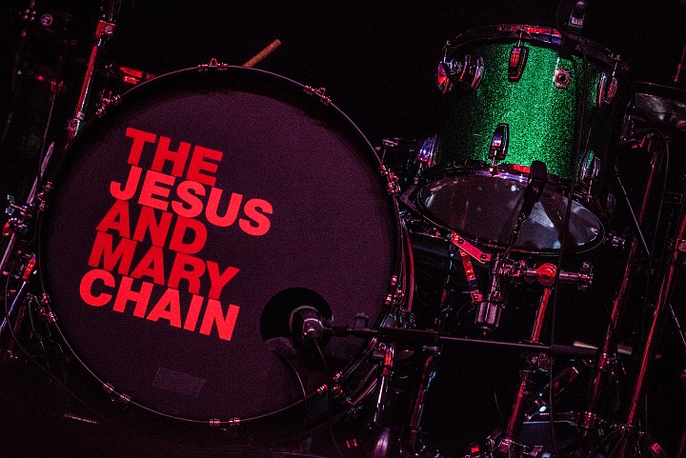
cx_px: 343
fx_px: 3241
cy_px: 229
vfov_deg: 8.1
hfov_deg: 12.1
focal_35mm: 170
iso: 3200
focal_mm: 170
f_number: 2.8
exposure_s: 1/100
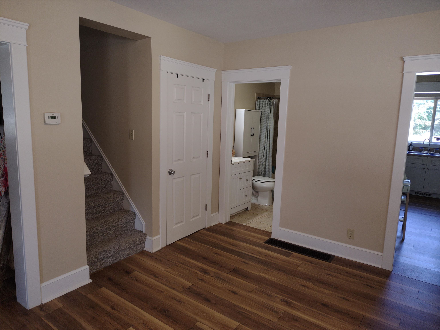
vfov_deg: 56.8
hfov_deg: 71.6
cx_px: 220
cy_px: 165
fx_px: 305
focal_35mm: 24
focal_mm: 5.56
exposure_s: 1/111
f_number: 1.8
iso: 371
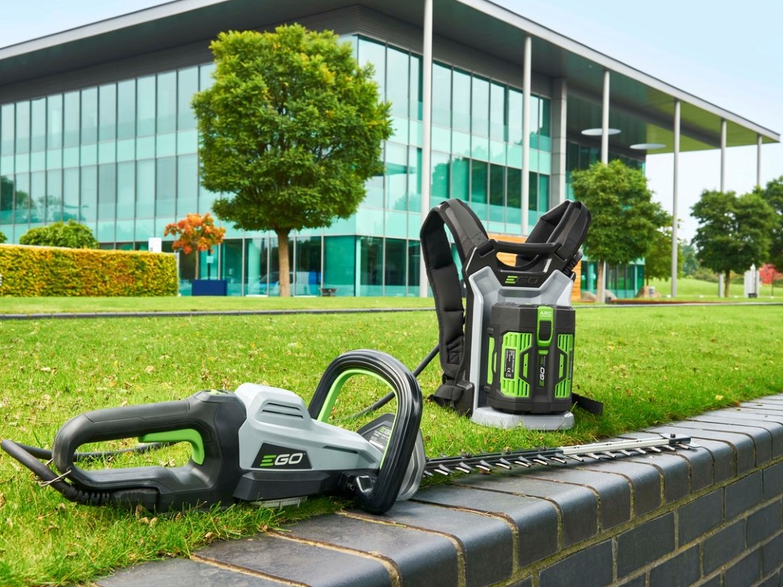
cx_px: 396
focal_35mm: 42
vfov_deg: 34.3
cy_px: 295
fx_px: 950
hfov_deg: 44.8
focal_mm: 38
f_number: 11
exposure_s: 1/160
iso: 500
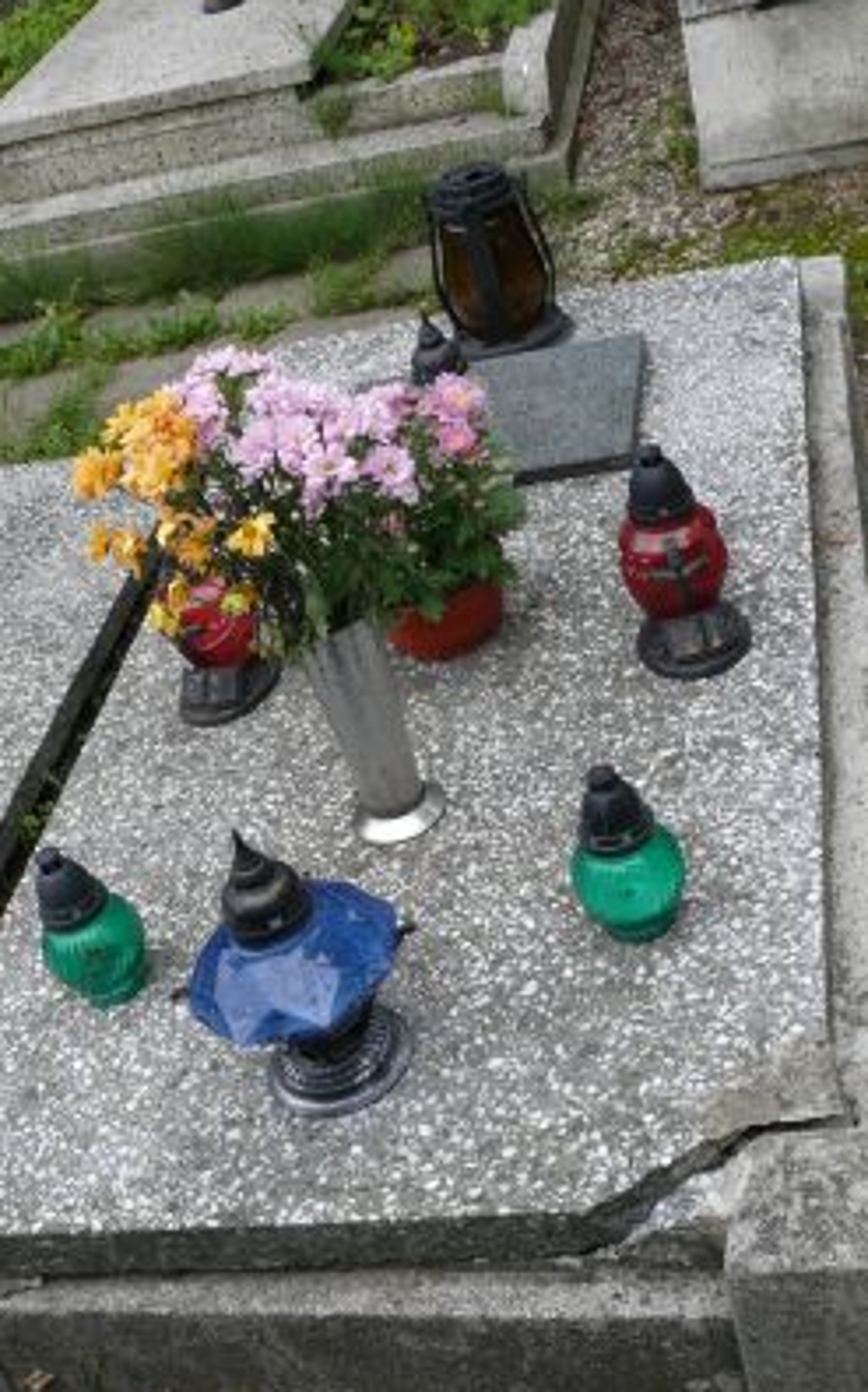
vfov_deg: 44.2
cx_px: 401
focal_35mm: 45
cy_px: 812
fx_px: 1706
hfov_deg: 28.5
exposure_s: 1/100
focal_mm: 7.4
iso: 100
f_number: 4
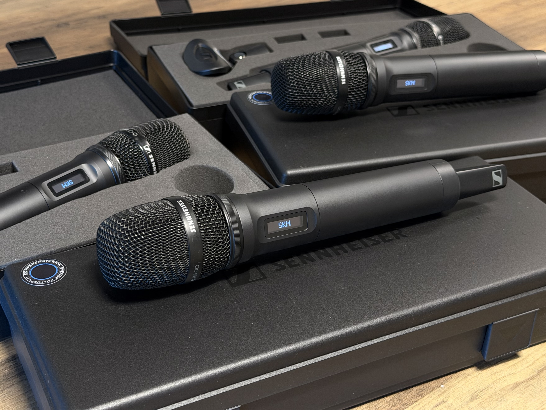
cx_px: 273
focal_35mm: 48
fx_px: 757
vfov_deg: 30.3
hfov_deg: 39.7
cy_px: 205
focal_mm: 6.76
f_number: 1.78
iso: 200
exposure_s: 1/50
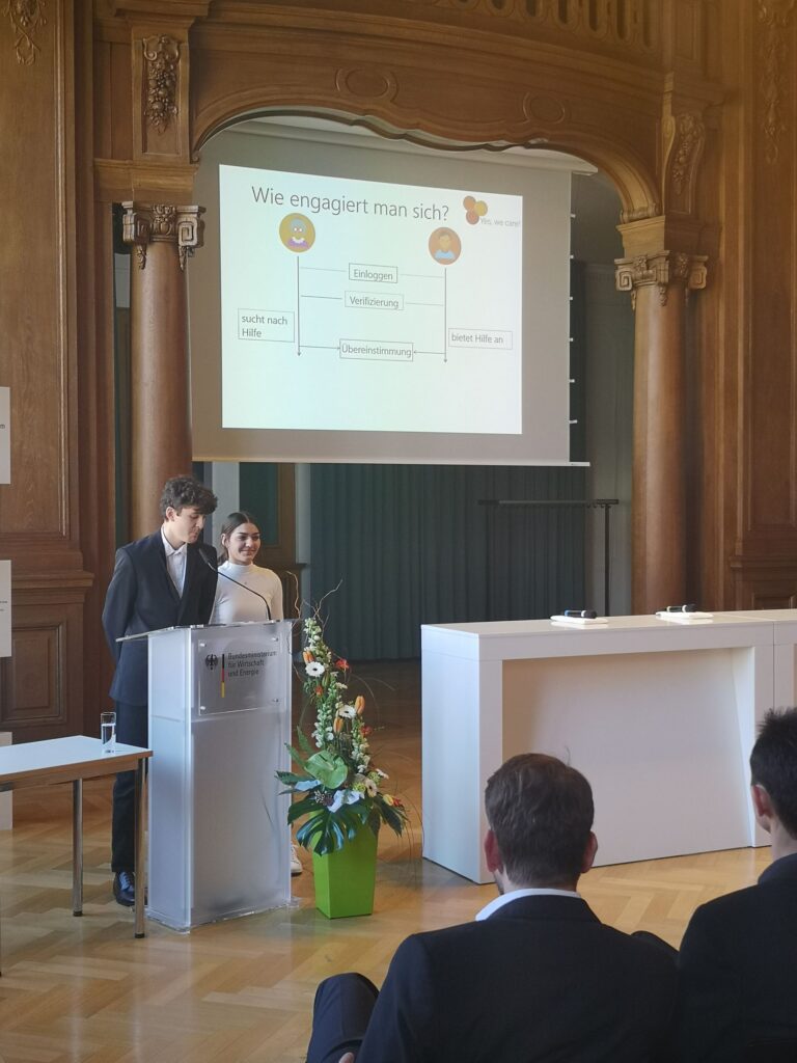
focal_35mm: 45
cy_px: 532
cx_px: 398
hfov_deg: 32.2
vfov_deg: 42.1
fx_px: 1381
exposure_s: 1/50
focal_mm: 3.95
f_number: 1.8
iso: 125
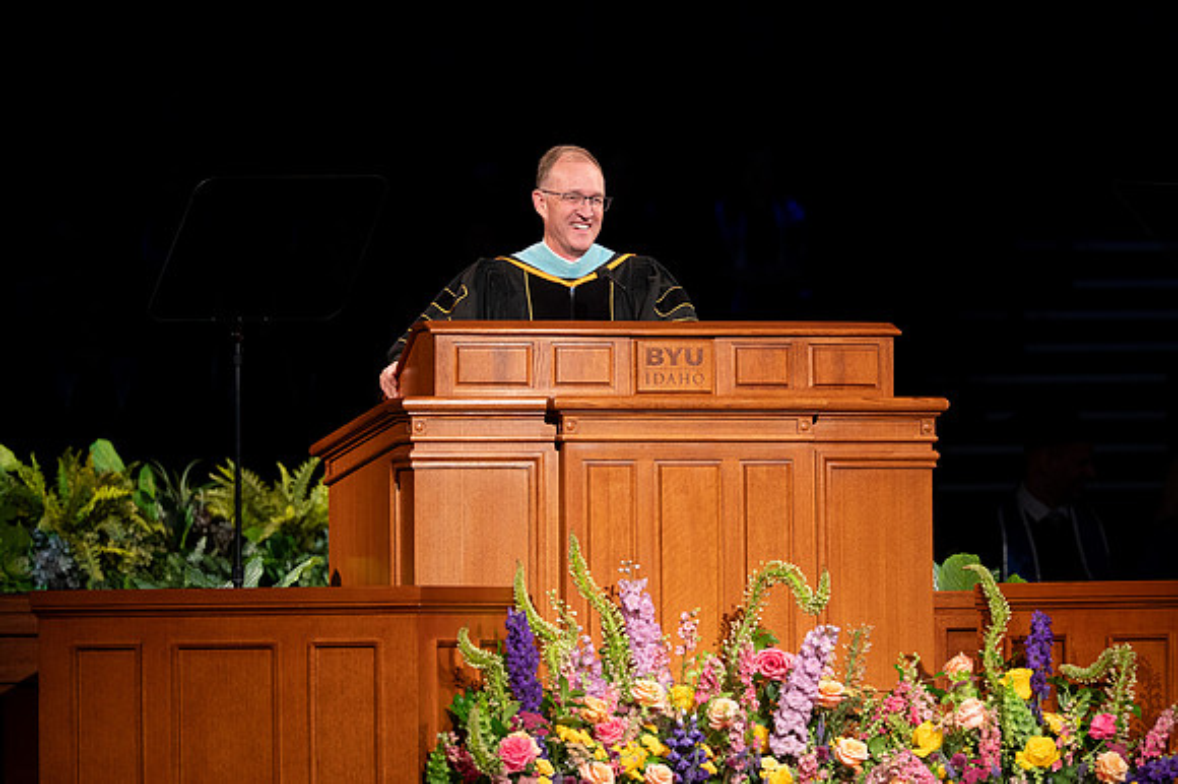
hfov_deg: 6.9
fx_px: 9704
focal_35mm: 297
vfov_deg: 4.6
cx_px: 687
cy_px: 335
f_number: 2.8
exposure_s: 1/250
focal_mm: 200
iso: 1250
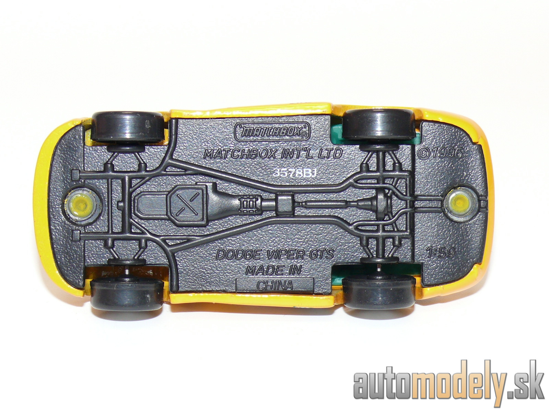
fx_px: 1618
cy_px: 206
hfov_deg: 19.3
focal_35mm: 102
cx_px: 274
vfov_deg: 14.5
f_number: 4
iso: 100
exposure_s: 1/30
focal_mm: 13.3
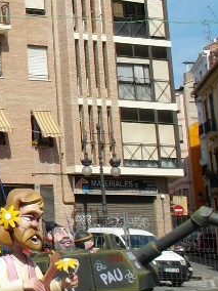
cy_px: 56
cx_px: -130
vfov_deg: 23.2
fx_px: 697
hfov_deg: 16.0
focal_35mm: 83
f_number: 4
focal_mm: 4.1
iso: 100
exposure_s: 1/1000
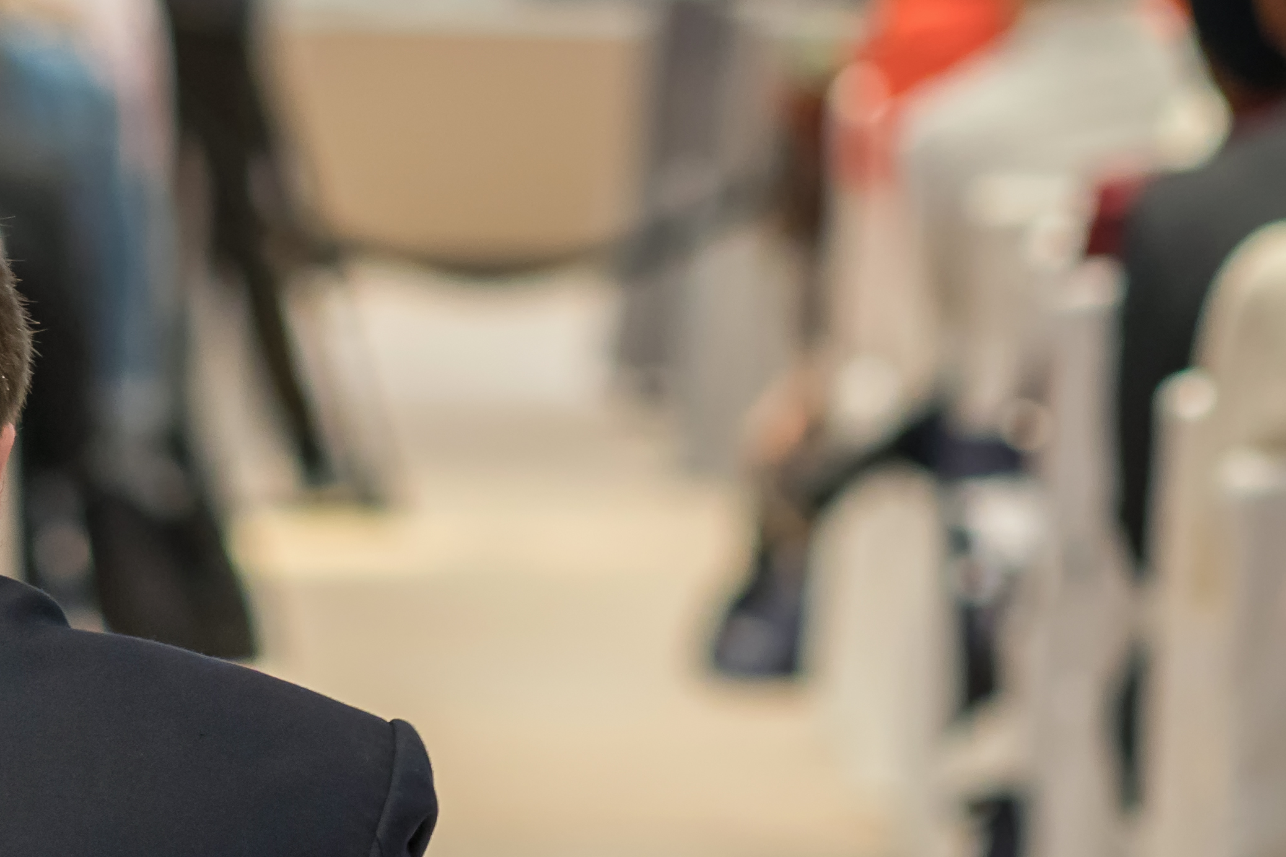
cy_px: 357
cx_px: 751
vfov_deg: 3.7
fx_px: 13161
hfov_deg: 5.6
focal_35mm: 368
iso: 1000
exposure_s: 1/100
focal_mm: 85
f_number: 2.5
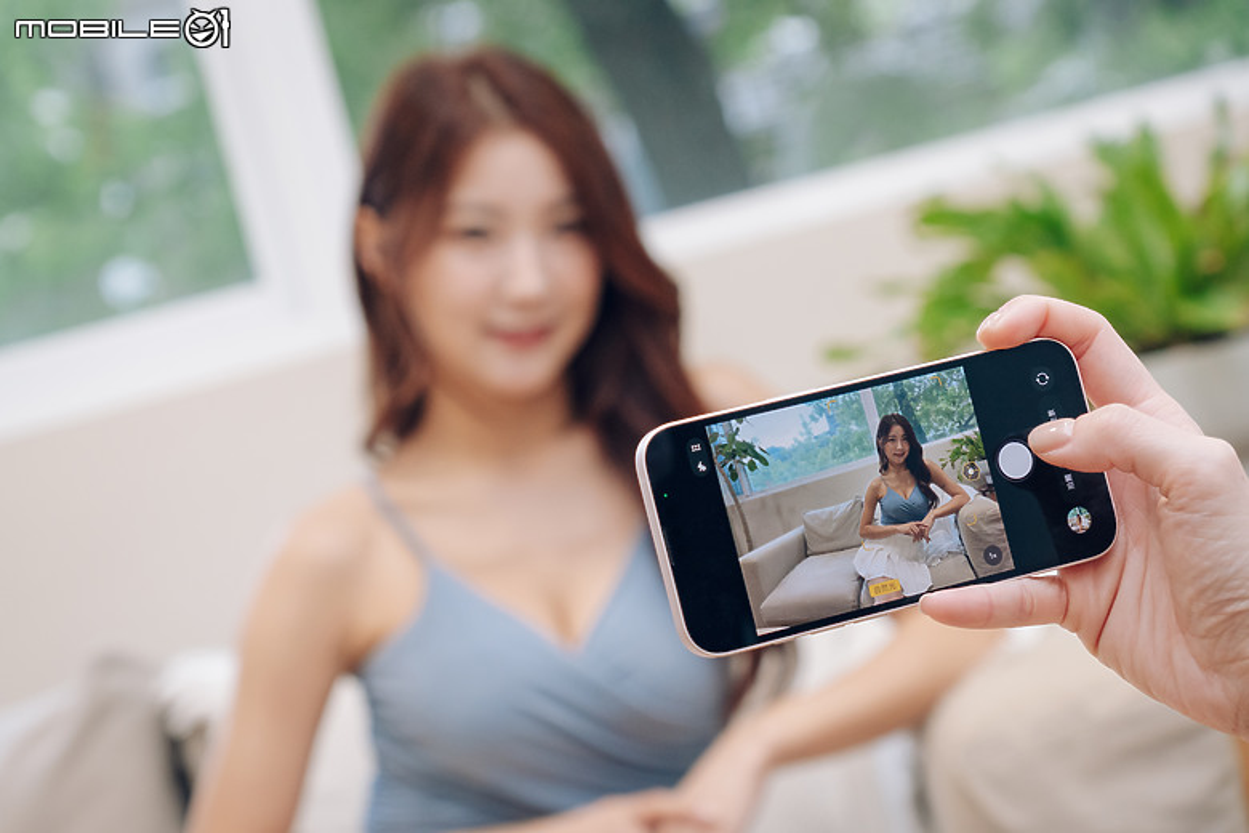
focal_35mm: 74
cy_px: 416
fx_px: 2550
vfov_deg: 18.5
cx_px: 624
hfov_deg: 27.5
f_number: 4
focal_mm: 49
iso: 1000
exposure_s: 1/160
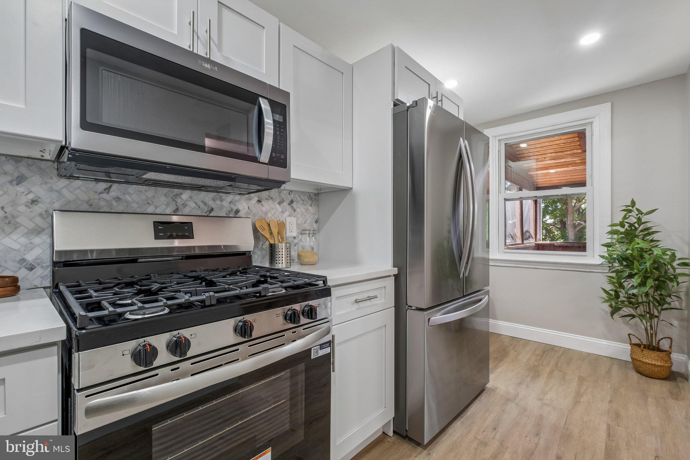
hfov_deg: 100.4
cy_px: 230
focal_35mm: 15
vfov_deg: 77.3
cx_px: 345
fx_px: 287
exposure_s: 1/4
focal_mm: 10
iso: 250
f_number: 8
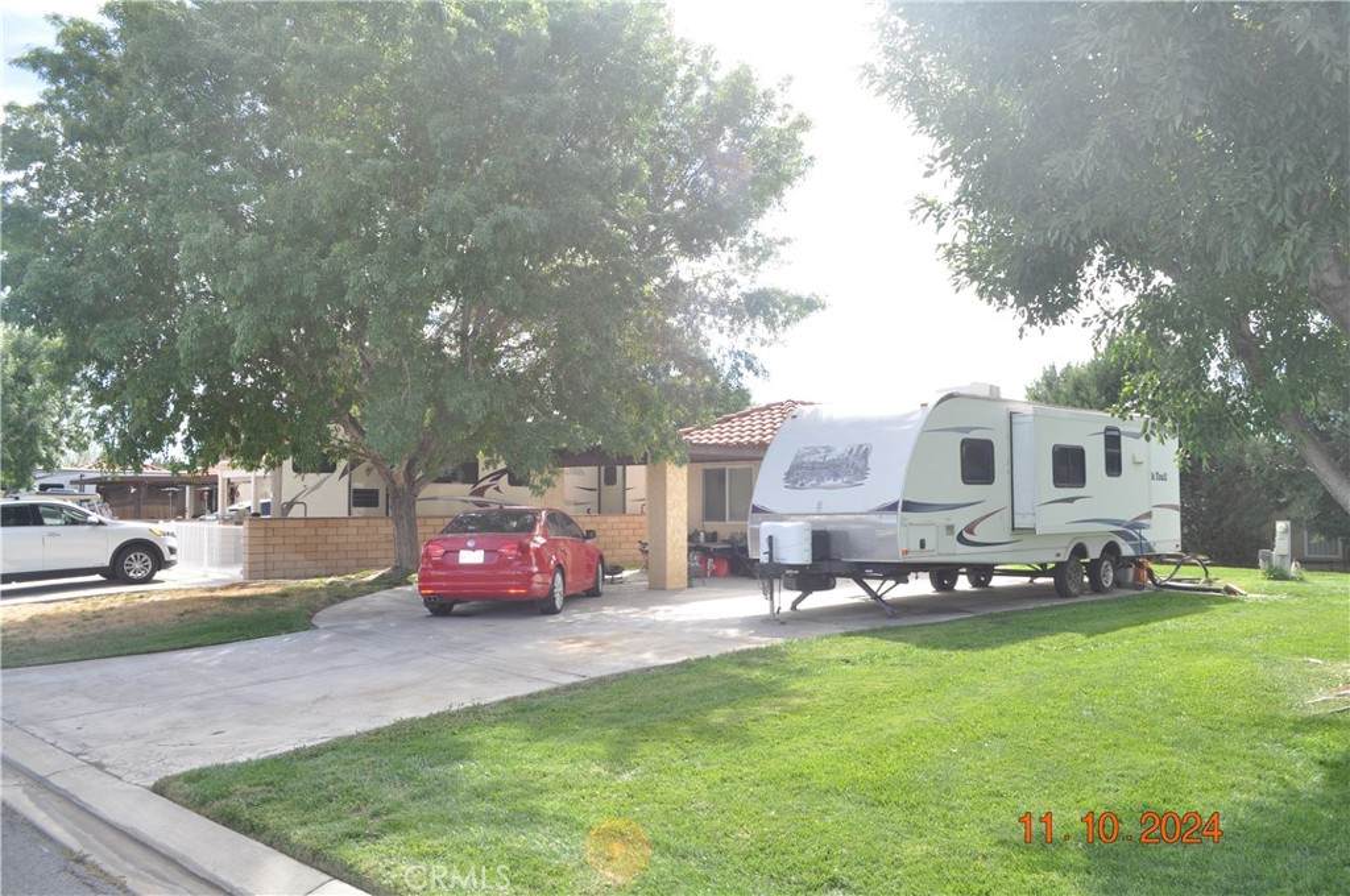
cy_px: 448
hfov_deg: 67.4
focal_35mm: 27
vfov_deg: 47.8
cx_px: 675
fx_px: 1011
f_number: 7.1
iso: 280
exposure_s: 1/200
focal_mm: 18
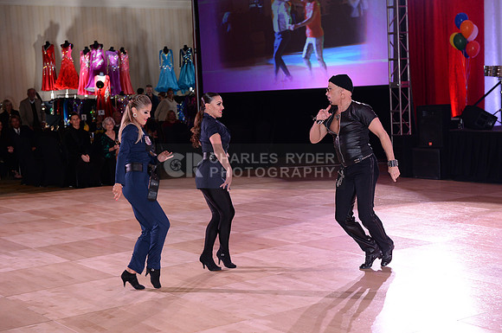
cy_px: 166
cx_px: 251
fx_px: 863
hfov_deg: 32.4
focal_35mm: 62
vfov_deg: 21.8
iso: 1600
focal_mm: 62
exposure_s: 1/250
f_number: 4.5
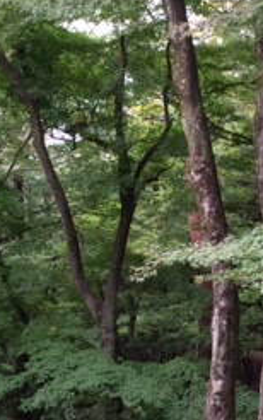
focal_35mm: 80
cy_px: 215
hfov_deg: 16.2
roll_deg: +0.2
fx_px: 916
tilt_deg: -5.3
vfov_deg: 25.8
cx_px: 212
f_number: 2.2
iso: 32
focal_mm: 4.15
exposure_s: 1/40
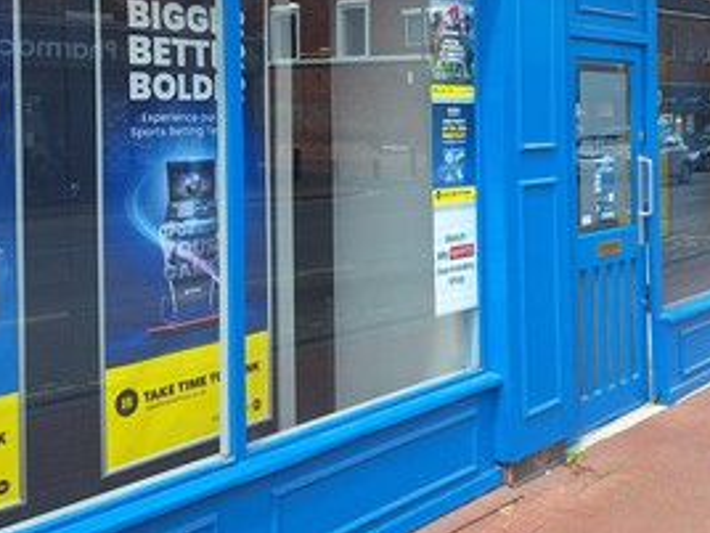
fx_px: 902
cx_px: 355
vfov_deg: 32.3
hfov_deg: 42.9
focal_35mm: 44
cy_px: 133
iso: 40
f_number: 1.8
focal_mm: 5.54
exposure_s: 1/527
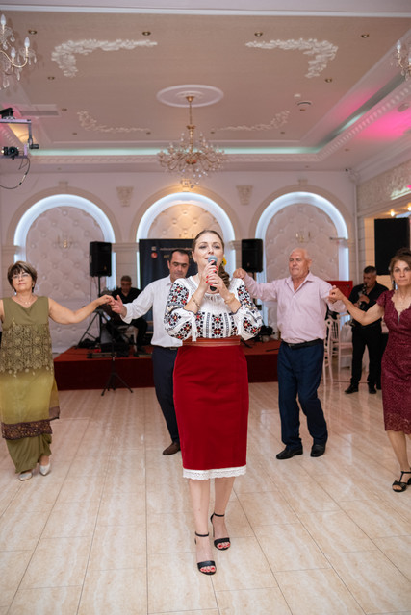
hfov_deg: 37.9
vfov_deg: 54.4
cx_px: 206
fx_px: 599
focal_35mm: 35
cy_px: 308
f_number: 2
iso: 640
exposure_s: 1/125
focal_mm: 23
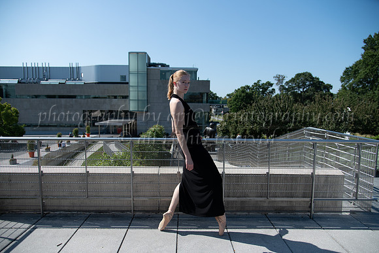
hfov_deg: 71.0
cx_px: 190
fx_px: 266
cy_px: 126
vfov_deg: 50.9
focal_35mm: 25
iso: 200
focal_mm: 24
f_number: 4
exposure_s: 1/2500
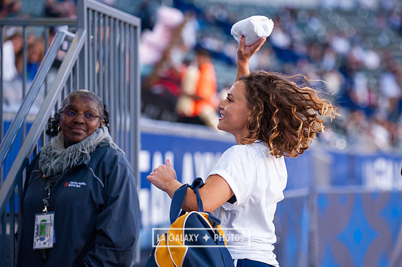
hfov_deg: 11.9
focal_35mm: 173
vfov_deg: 7.9
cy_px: 137
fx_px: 1926
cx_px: 256
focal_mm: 135
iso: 1600
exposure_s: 1/640
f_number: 2.8
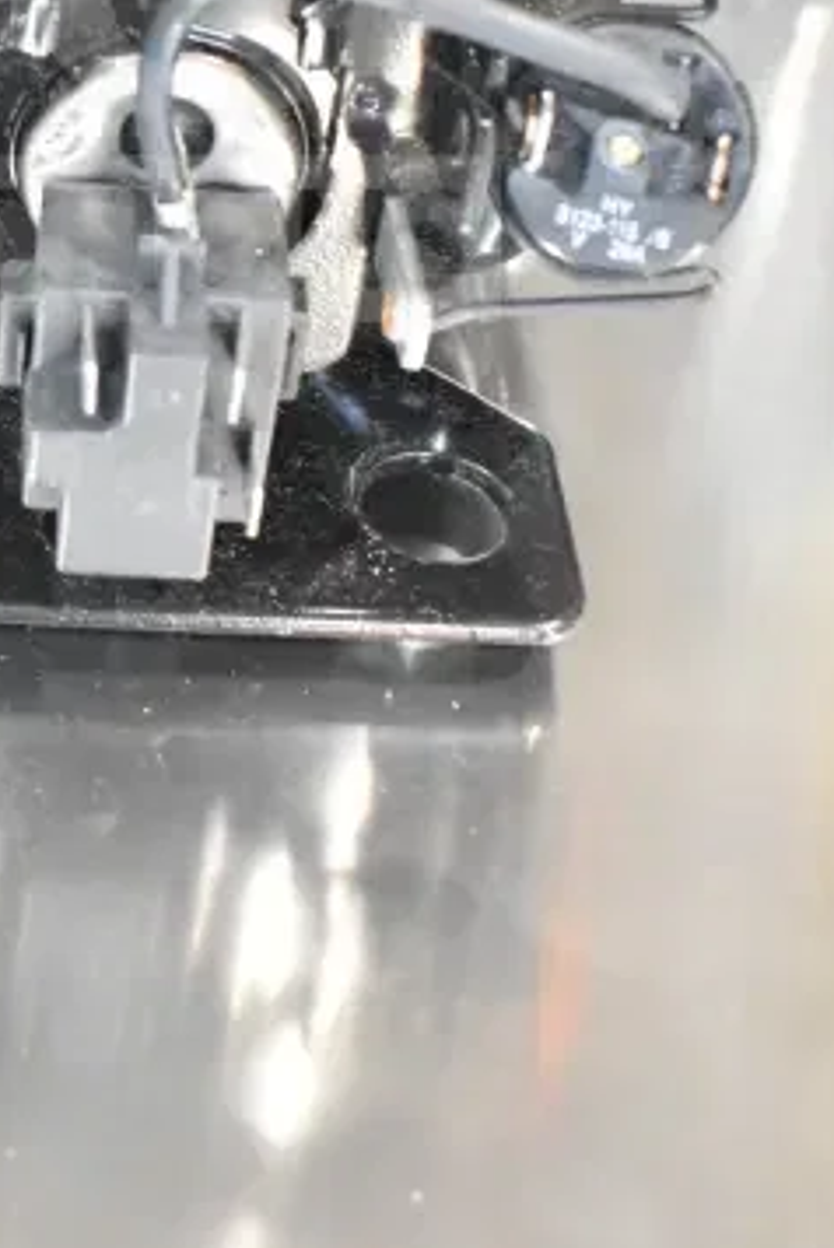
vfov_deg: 25.2
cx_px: 105
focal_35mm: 77
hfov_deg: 17.5
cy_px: 44
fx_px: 2670
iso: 6400
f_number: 4.5
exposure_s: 1/80
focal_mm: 20
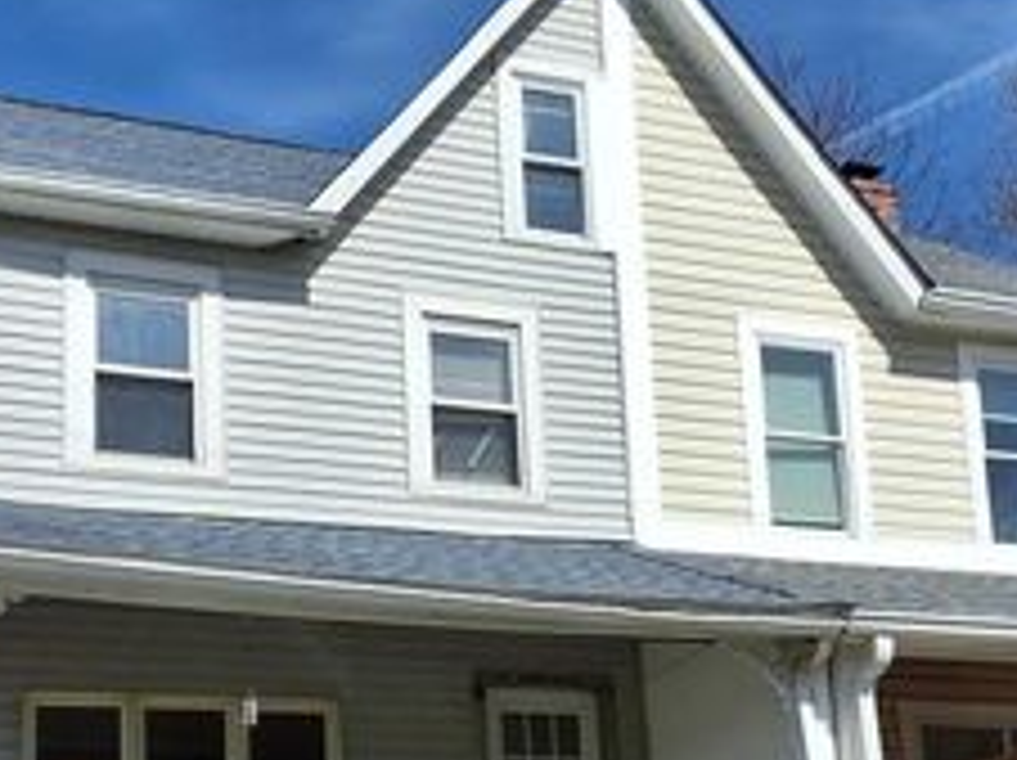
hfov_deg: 31.2
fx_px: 1820
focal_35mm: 62
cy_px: 704
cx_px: 490
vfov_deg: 22.9
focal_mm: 2.91
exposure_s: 1/2703
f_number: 1.9
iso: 32
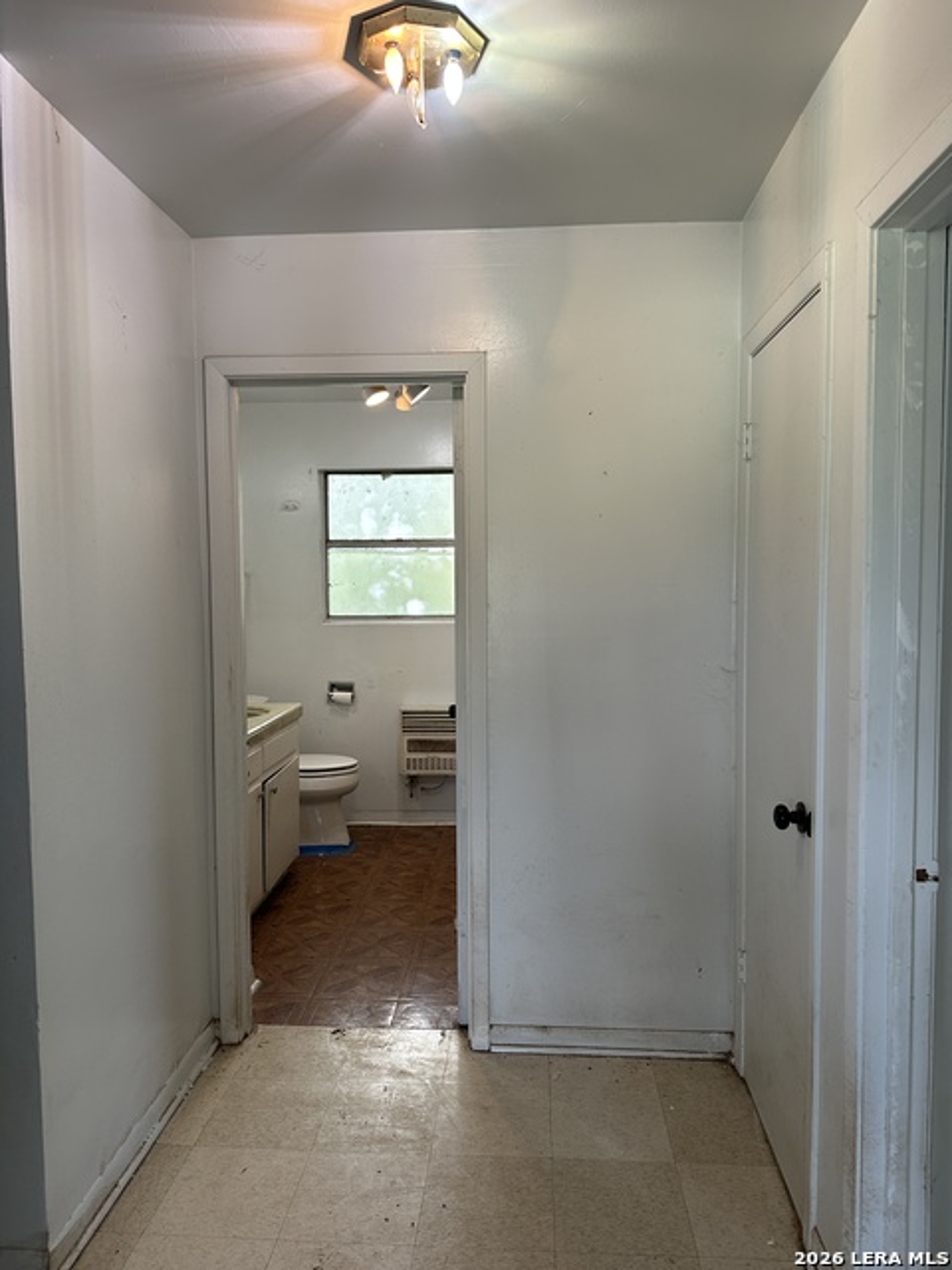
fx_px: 880
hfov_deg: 56.8
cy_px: 635
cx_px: 476
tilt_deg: -3.4
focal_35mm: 24
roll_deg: +0.2
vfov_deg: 71.6
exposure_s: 1/60
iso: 125
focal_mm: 6.86
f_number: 1.78
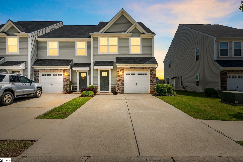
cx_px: 122
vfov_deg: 67.4
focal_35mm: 18
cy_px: 81
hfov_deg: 90.0
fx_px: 121
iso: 200
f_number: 9
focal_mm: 18
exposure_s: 1/800
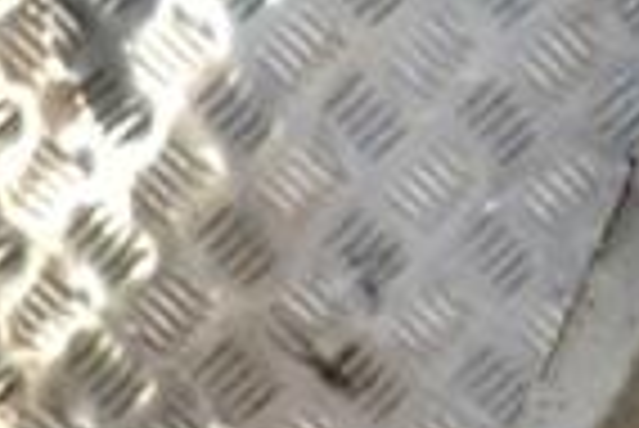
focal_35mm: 177
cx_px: 1080
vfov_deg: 7.7
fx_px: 3145
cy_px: 460
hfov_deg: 11.0
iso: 3200
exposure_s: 1/160
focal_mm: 28
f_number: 6.3
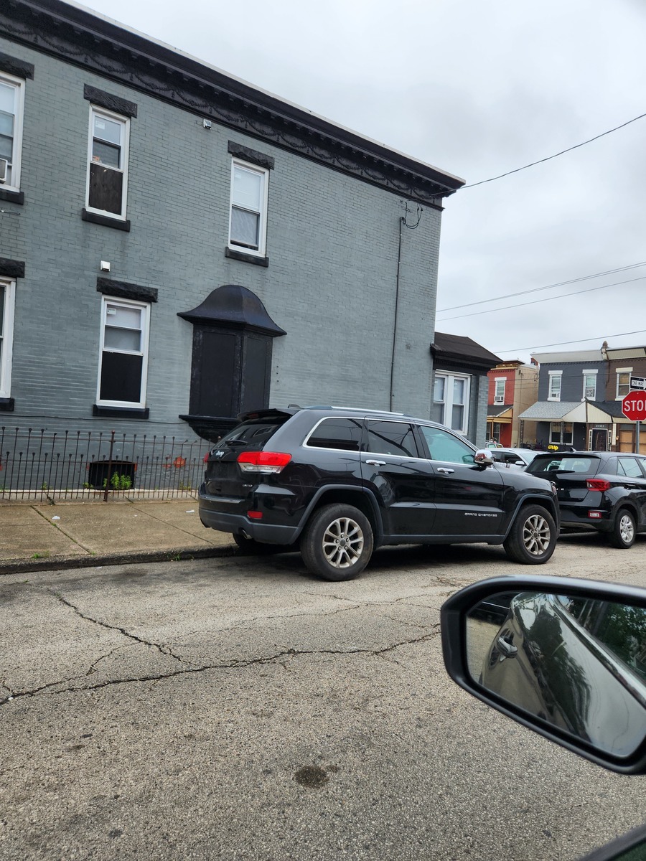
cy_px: 430
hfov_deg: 58.9
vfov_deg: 73.9
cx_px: 323
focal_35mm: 23
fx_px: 572
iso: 20
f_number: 1.8
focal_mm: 5.4
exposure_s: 1/1297
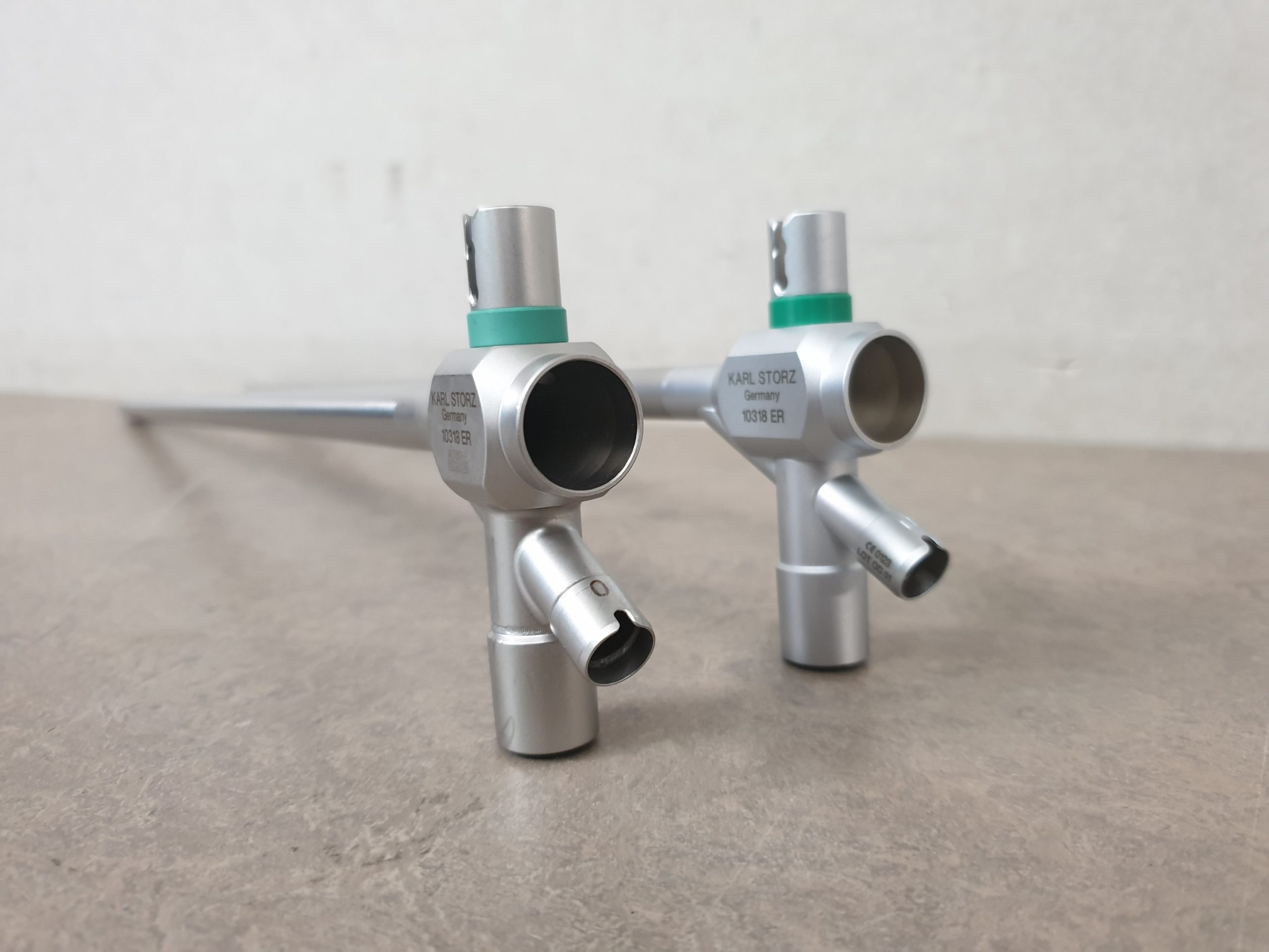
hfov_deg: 67.3
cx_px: 634
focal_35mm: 26
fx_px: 953
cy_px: 476
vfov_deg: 53.1
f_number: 1.5
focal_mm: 4.3
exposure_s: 1/50
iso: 200
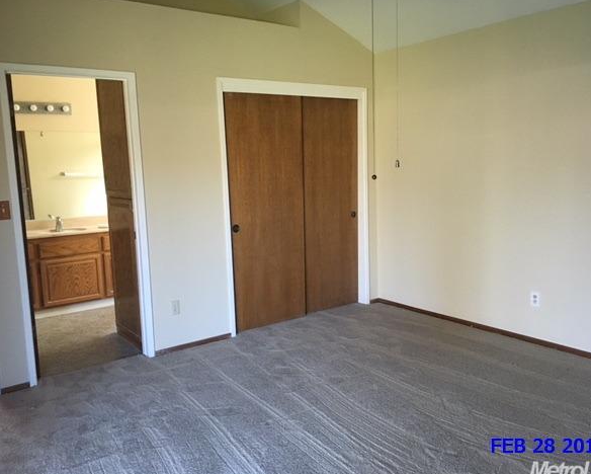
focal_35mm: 31
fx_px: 543
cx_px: 307
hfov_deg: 57.1
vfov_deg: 47.2
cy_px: 238
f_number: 2.2
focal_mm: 4.15
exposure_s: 1/30
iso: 125
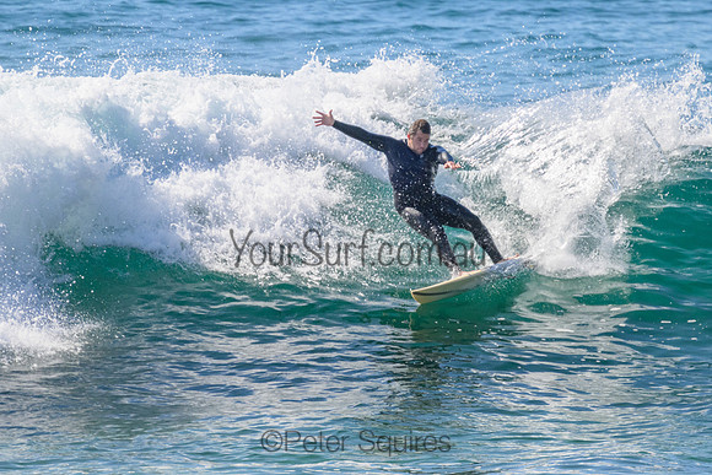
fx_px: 21229
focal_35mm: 1073
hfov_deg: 1.9
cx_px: 404
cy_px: 163
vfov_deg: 1.3
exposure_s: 1/2000
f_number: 11
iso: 1000
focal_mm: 800
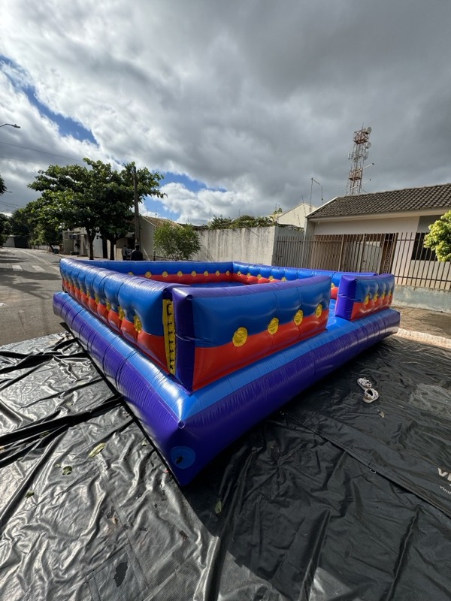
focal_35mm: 14
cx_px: 226
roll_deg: -2.6
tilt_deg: -11.0
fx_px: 243
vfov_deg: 102.1
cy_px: 300
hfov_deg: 85.7
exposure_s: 1/1477
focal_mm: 2.22
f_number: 2.2
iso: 50
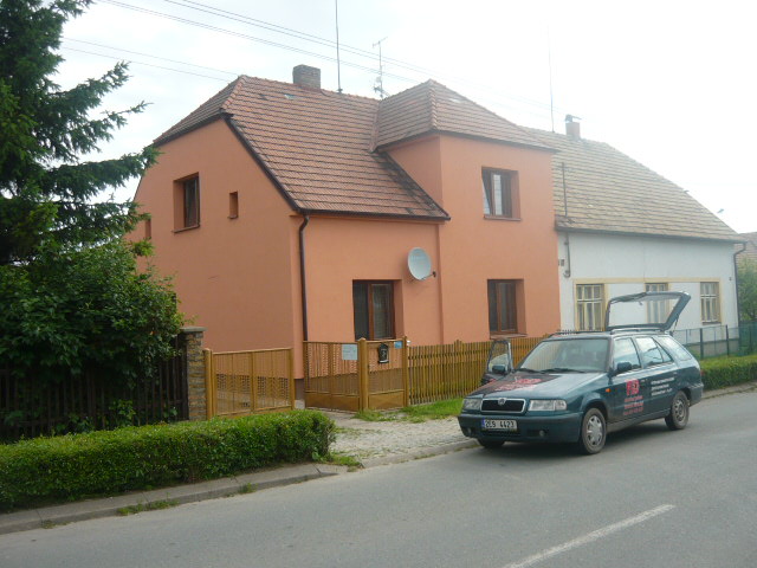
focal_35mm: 35
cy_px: 284
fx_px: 765
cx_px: 378
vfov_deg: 40.7
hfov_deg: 52.6
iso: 100
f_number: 2.8
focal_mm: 5.5
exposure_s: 1/800
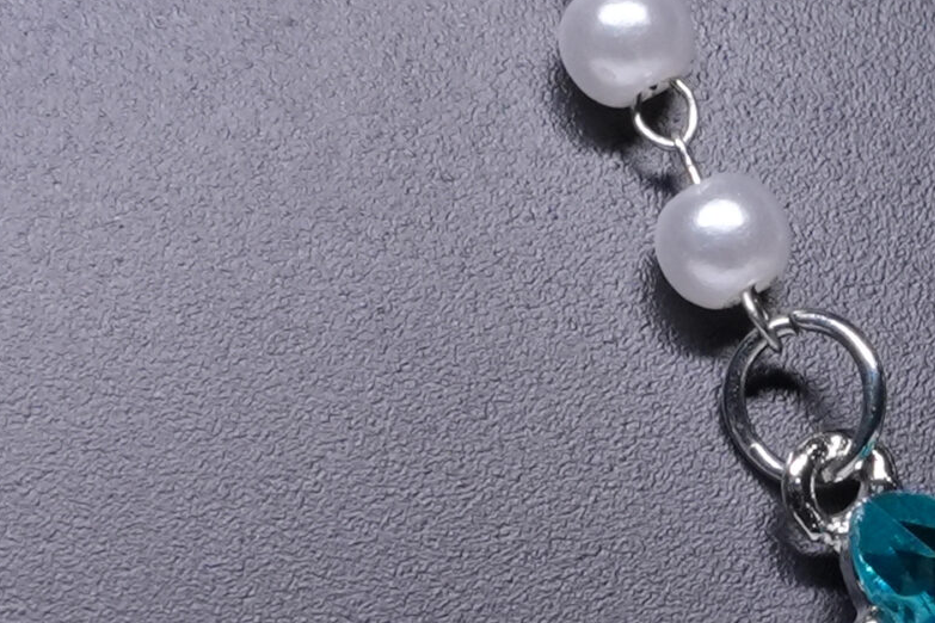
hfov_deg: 11.8
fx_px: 4415
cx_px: 1168
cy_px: 620
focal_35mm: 170
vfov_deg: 8.0
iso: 1600
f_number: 8
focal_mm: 35
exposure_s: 1/160
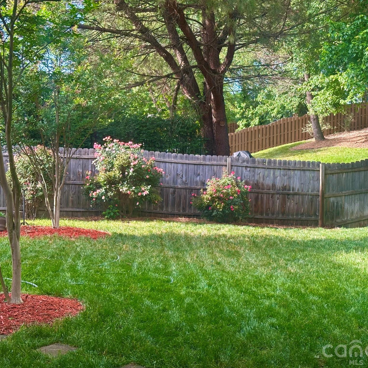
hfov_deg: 30.0
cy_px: 184
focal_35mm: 57
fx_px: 686
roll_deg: -0.8
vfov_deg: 30.0
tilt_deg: -1.2
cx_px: 220
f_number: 1.78
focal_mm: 6.86
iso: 64
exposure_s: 1/280
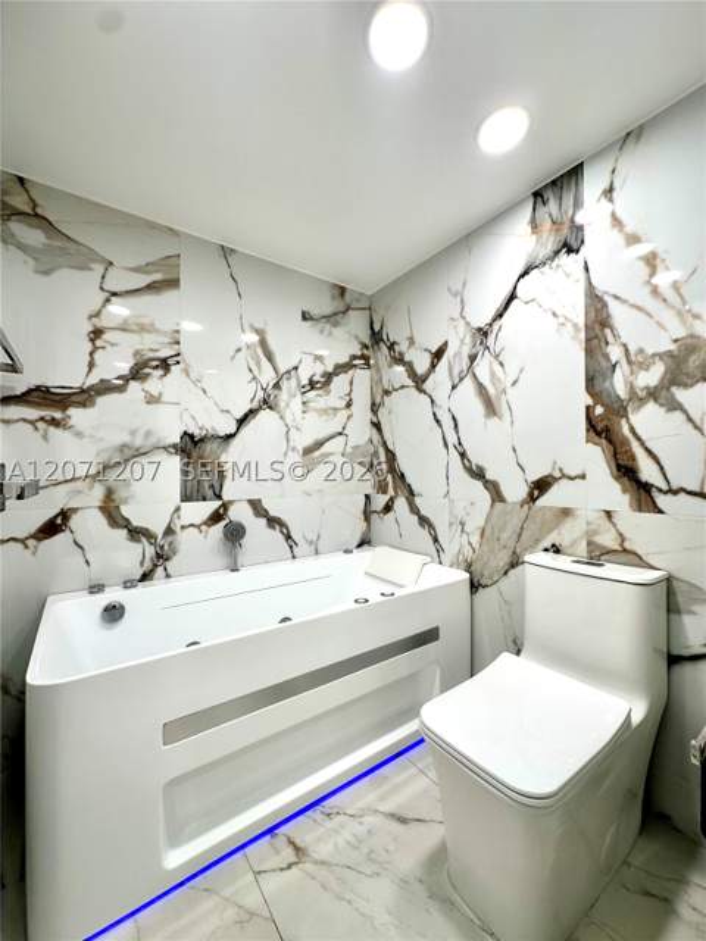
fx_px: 381
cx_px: 353
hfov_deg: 85.7
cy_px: 470
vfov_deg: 102.1
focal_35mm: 14
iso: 64
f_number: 2.2
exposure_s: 1/120
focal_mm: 2.22
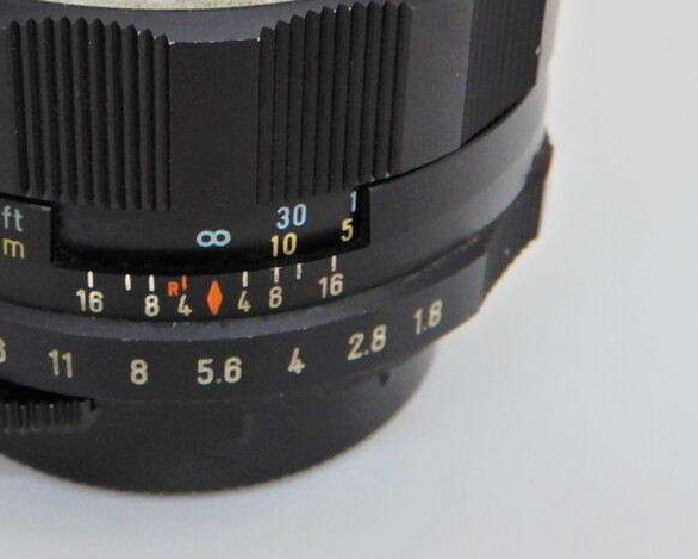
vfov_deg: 18.1
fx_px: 1736
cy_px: 80
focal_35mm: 84
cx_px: 183
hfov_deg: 22.5
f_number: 4
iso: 200
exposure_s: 1/30
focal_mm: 7.5
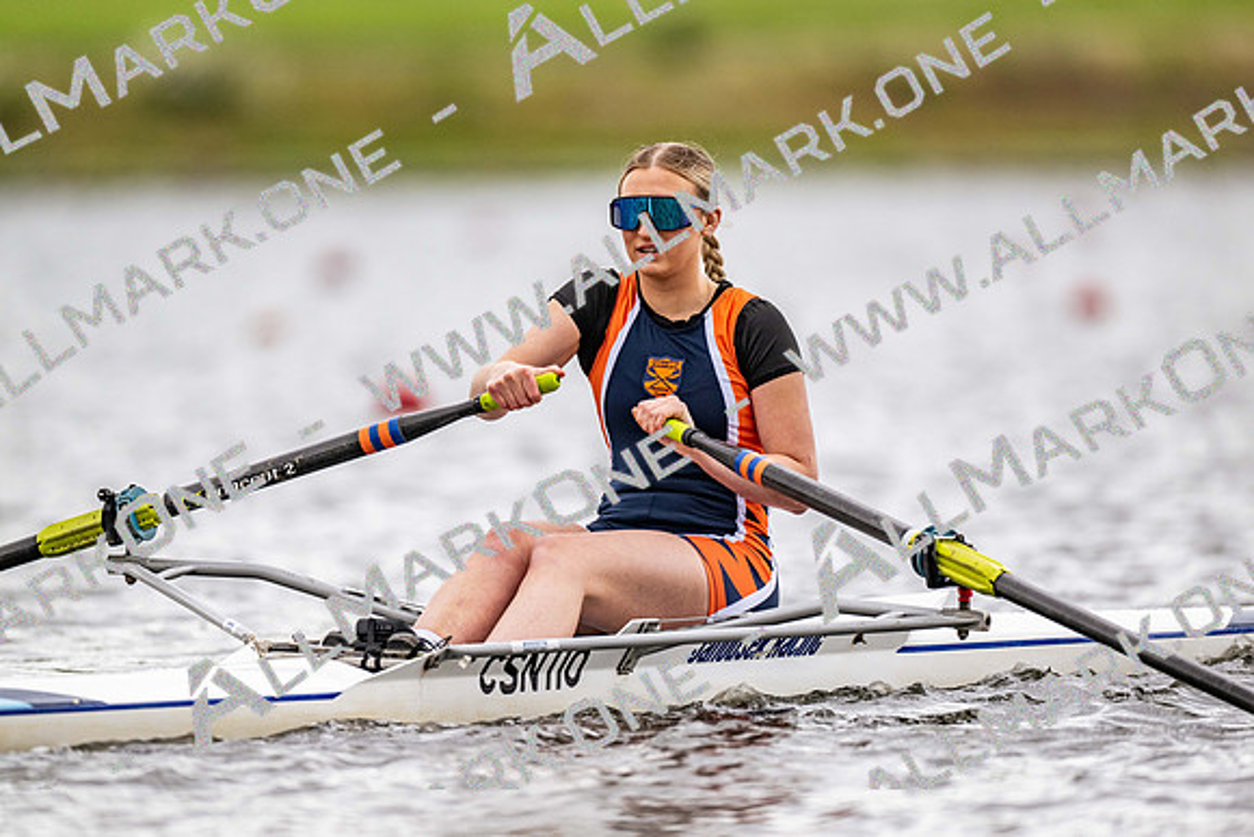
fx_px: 20904
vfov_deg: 2.3
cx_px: 627
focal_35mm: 600
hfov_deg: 3.4
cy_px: 418
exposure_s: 1/2500
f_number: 4
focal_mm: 600
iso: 640
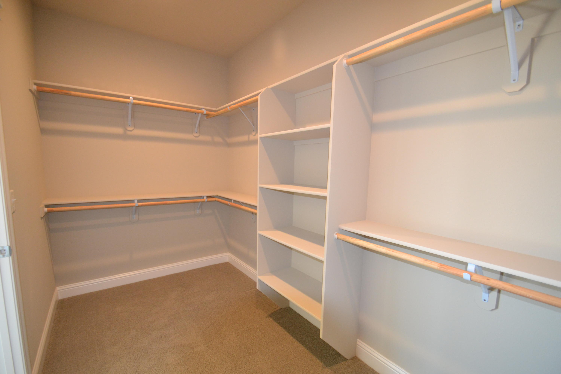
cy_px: 187
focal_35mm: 15
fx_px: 234
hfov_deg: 100.4
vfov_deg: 77.3
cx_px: 280
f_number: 3.5
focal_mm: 10
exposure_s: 1/60
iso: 1000
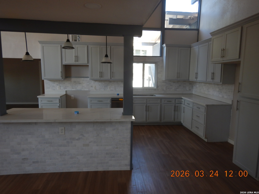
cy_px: 97
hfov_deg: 71.6
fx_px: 180
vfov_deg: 56.8
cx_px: 130
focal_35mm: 24
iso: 125
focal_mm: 4.3
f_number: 2.8
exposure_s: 1/80
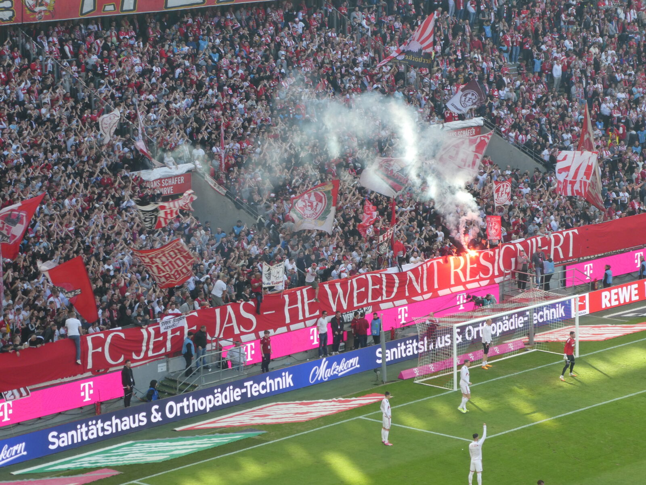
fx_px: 2519
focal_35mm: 135
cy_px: 242
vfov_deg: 11.0
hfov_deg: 14.6
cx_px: 323
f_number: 5.3
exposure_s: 1/80
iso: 125
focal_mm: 24.2
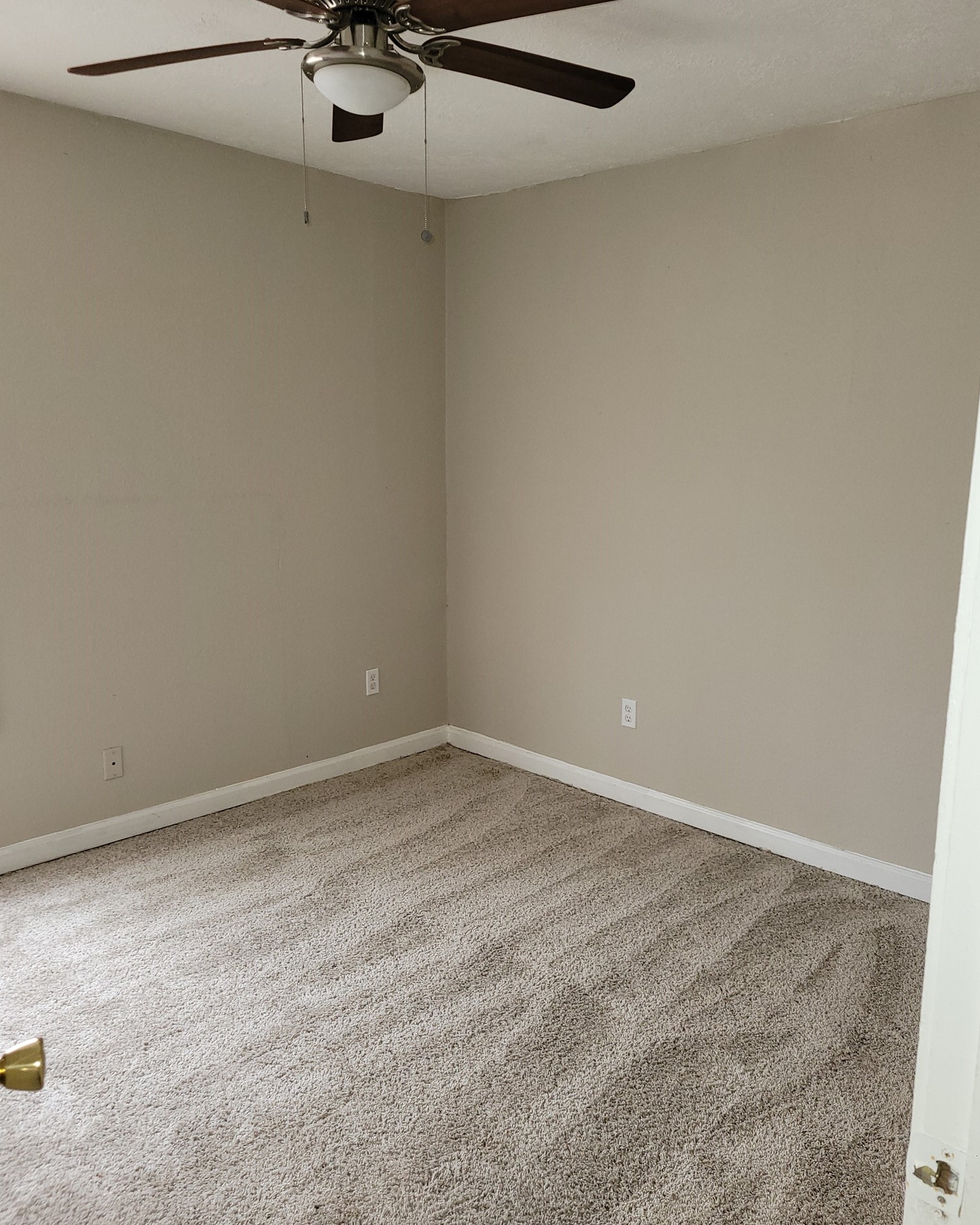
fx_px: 1015
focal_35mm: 28
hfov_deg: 51.5
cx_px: 492
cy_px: 662
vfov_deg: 62.1
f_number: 1.8
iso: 125
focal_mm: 5.4
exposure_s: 1/24
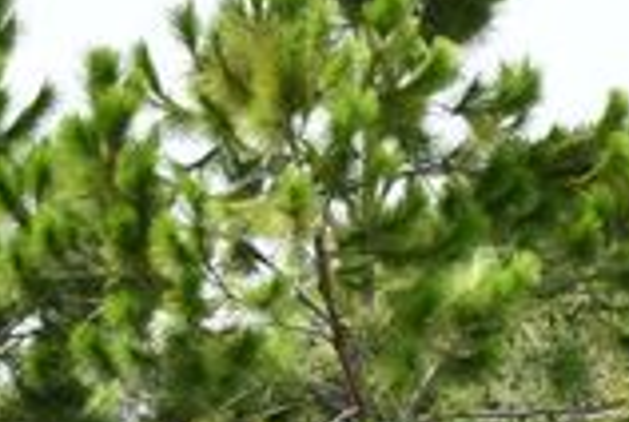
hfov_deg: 10.5
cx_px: -8
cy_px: 697
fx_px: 3396
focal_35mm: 194
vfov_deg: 7.0
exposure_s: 1/250
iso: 200
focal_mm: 24
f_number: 7.1
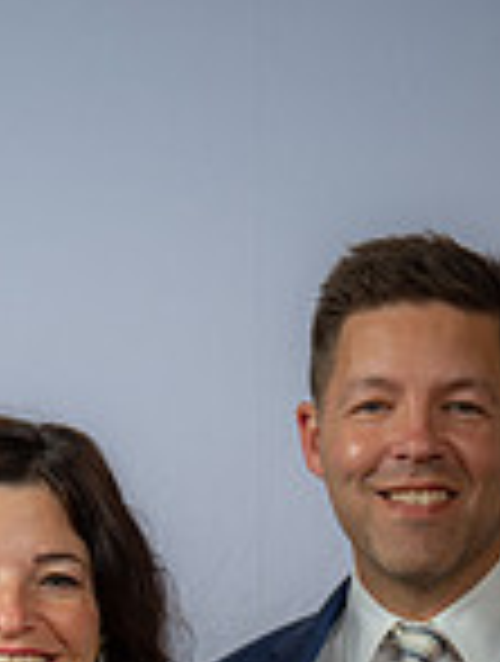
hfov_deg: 8.8
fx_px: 3260
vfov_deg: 11.2
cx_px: 273
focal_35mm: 170
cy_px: 977
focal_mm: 58
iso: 250
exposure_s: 1/200
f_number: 6.3
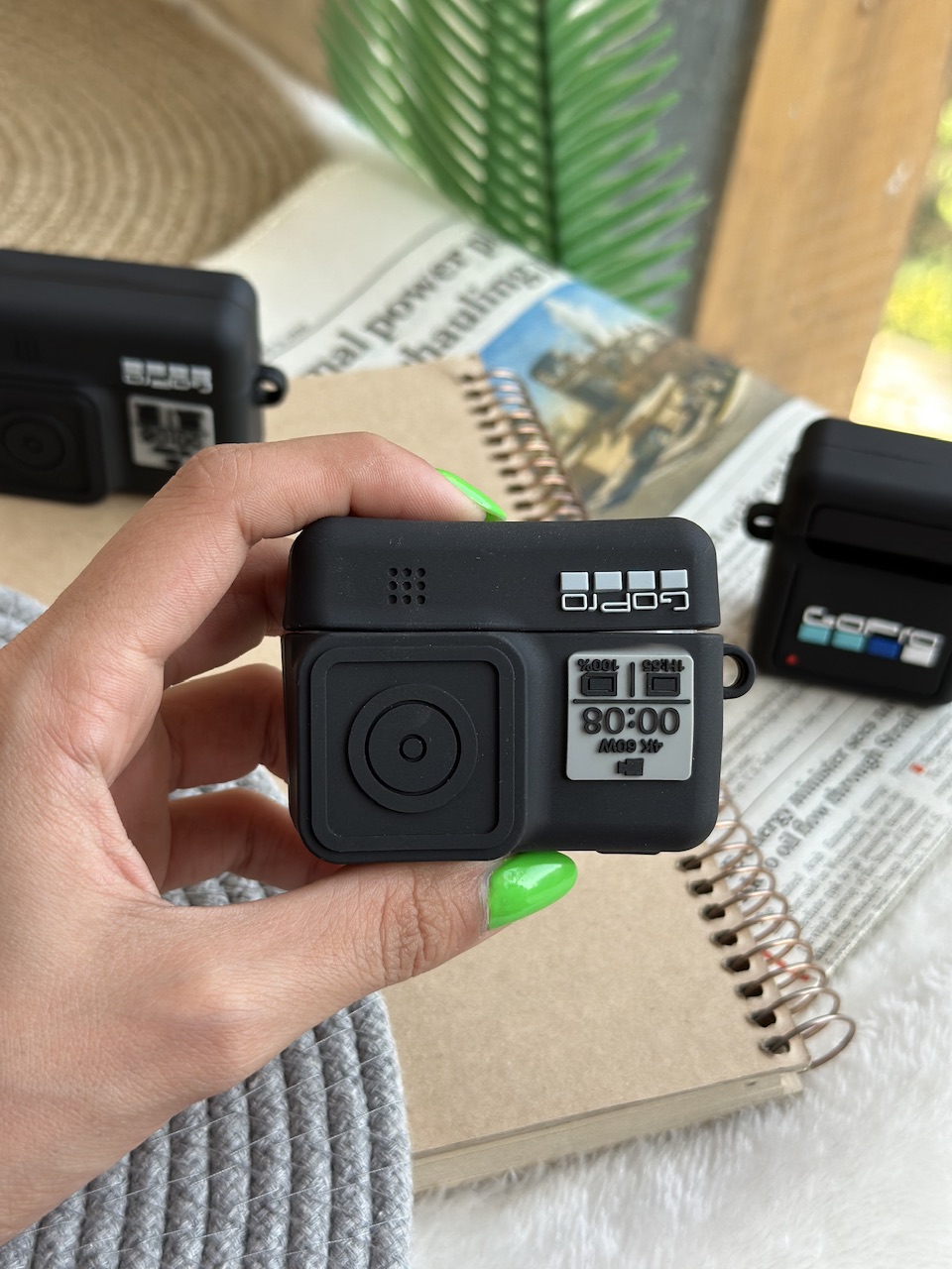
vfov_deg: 39.7
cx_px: 476
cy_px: 634
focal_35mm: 48
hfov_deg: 30.3
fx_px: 1760
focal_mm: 6.86
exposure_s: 1/411
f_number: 1.78
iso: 80
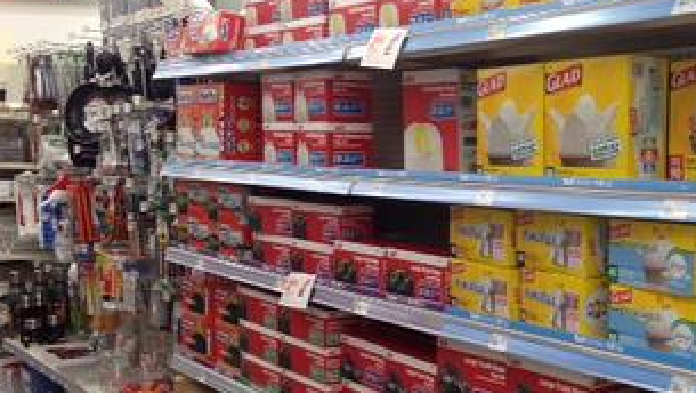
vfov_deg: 21.8
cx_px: 510
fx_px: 1016
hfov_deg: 37.0
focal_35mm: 55
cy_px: 258
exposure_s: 1/30
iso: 64
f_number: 2.4
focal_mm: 4.12
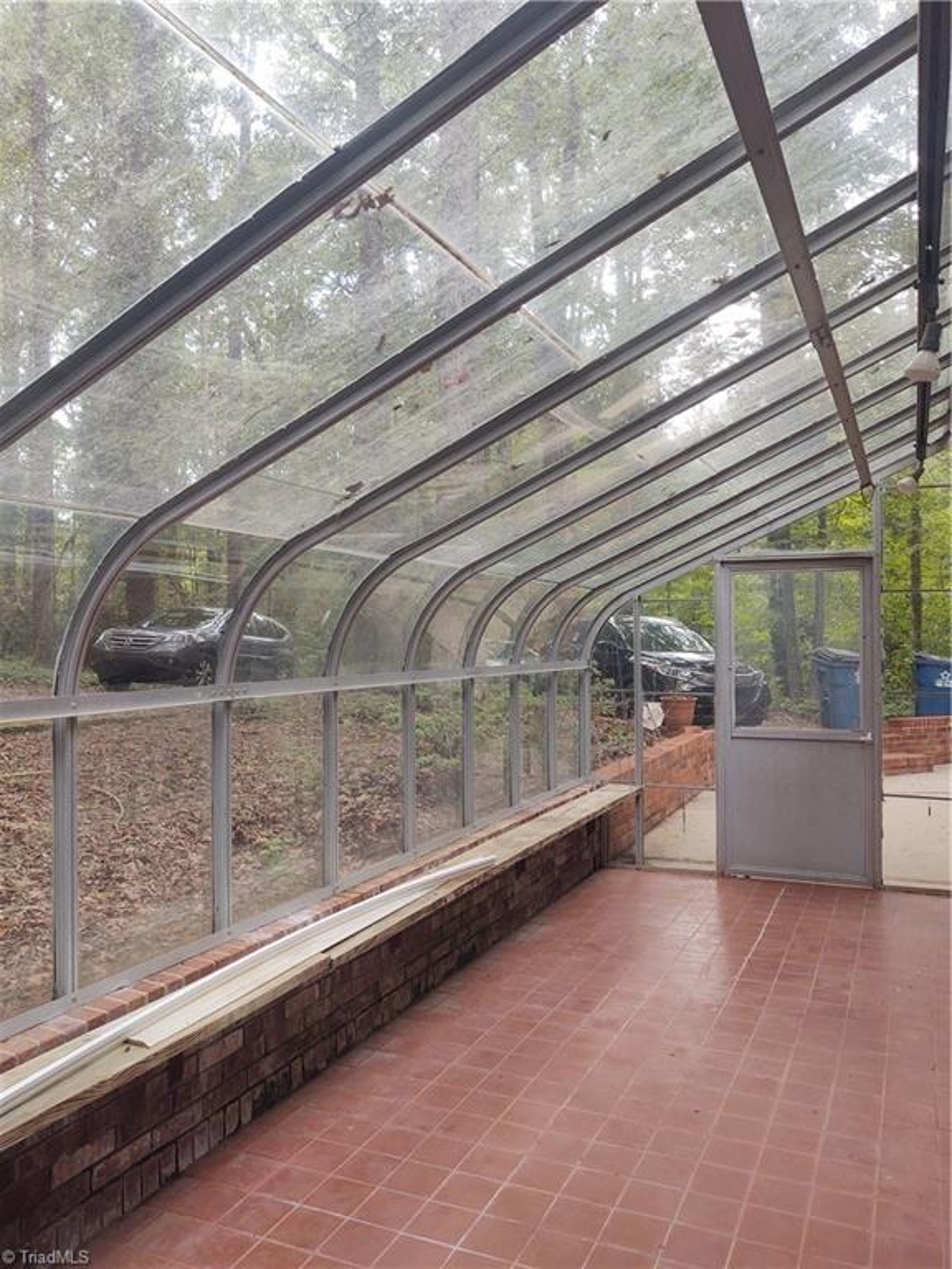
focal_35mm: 27
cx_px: 476
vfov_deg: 65.3
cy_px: 634
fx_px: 990
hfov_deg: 51.4
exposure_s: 1/257
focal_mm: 4.75
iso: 100
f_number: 1.7
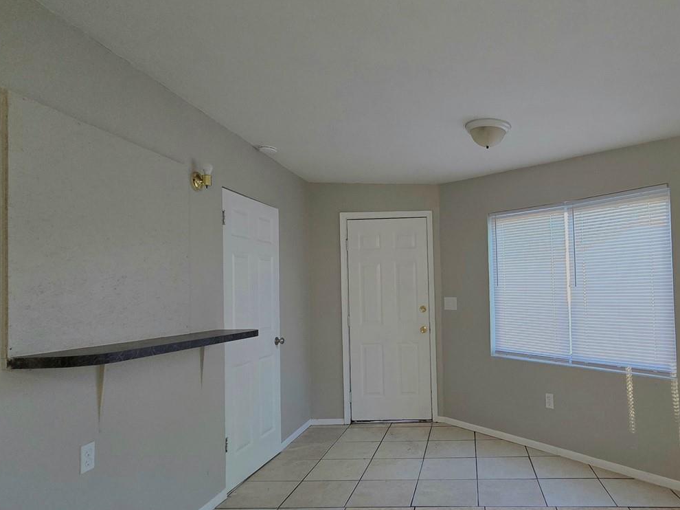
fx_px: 412
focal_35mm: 21
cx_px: 440
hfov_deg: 77.1
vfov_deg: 63.4
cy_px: 268
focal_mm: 2.2
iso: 320
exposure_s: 1/101
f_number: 2.2
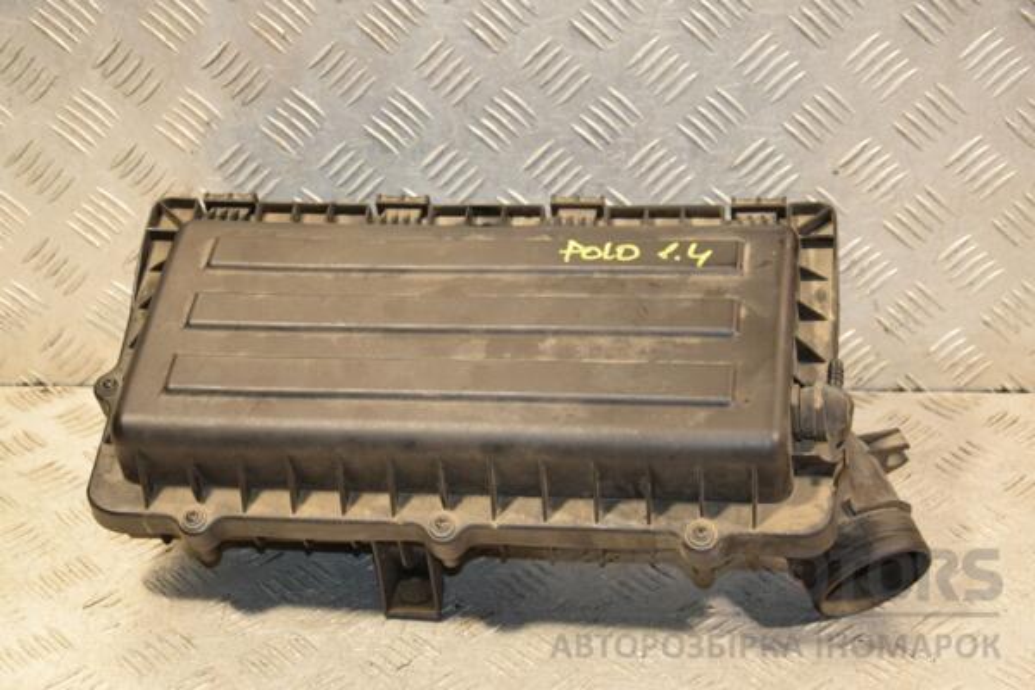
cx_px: 518
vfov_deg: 20.2
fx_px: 1940
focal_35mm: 68
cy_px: 345
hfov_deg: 29.9
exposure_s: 1/125
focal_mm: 45
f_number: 4.8
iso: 800
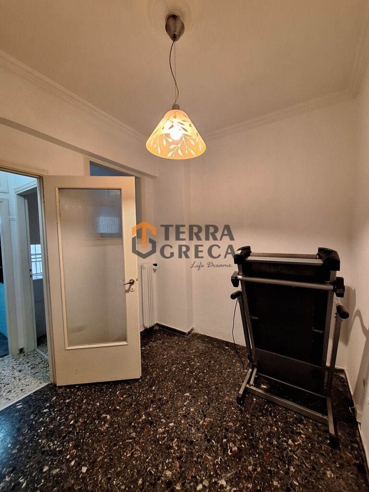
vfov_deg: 106.2
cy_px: 246
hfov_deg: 89.9
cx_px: 184
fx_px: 185
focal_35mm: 13
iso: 200
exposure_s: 1/25
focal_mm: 1.74
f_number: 2.2
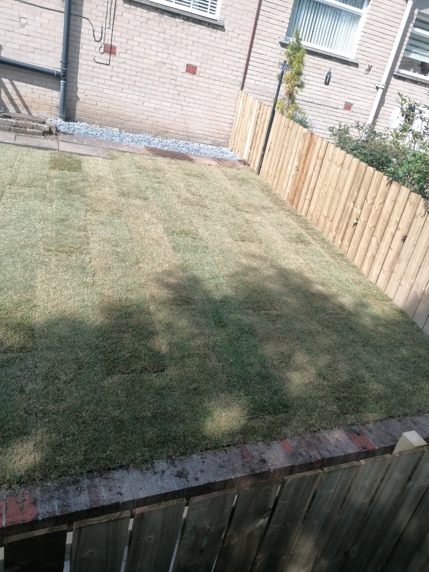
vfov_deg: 65.3
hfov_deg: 51.4
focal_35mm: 27
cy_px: 286
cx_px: 214
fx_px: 446
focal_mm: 4.75
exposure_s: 1/494
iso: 50
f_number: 1.8
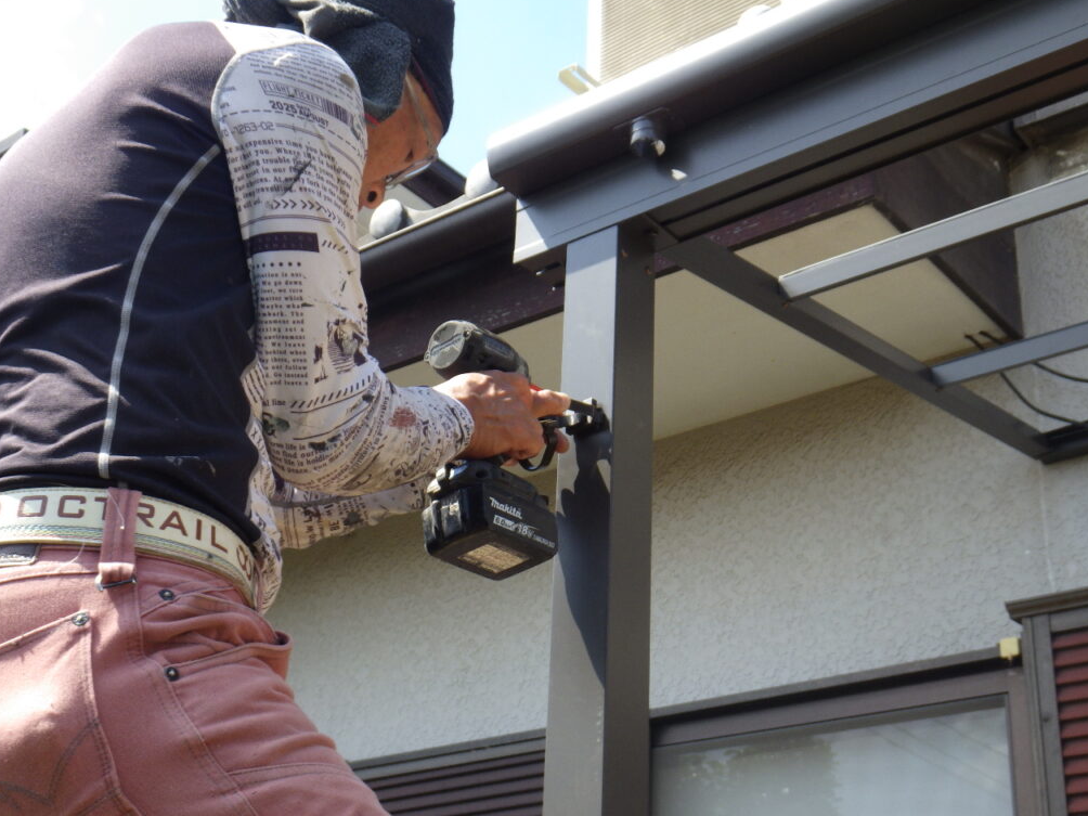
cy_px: 409
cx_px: 545
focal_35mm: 52
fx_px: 1634
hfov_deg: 36.8
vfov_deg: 28.0
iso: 125
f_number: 5.3
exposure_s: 1/250
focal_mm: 9.1
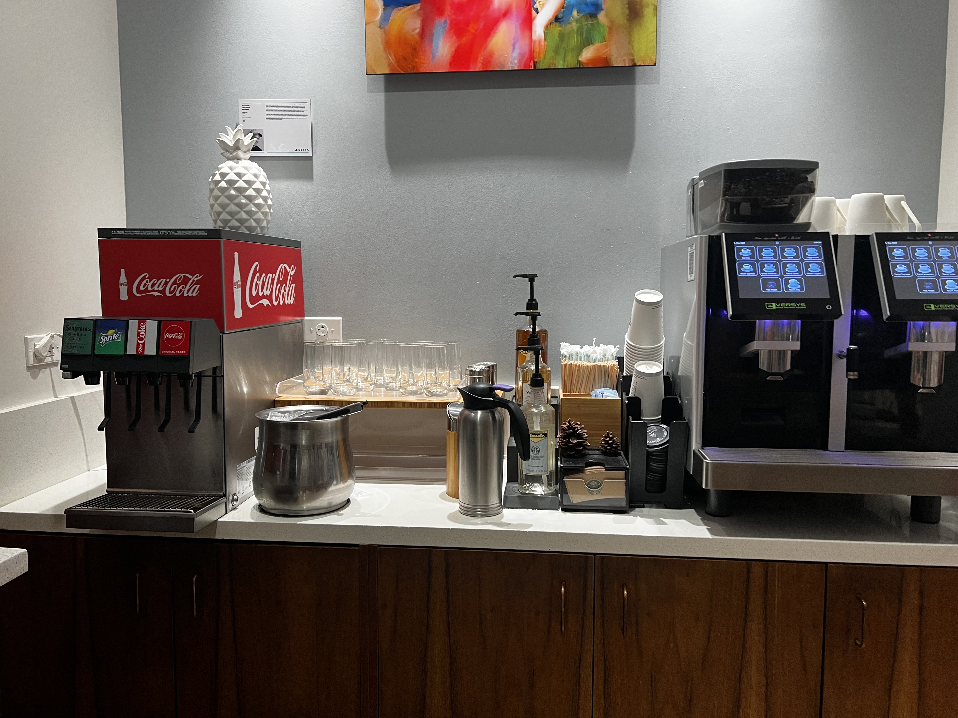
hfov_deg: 67.3
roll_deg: -0.8
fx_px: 720
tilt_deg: -4.5
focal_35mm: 26
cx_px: 479
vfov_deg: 53.1
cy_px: 359
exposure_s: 1/60
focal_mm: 5.7
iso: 100
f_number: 1.5
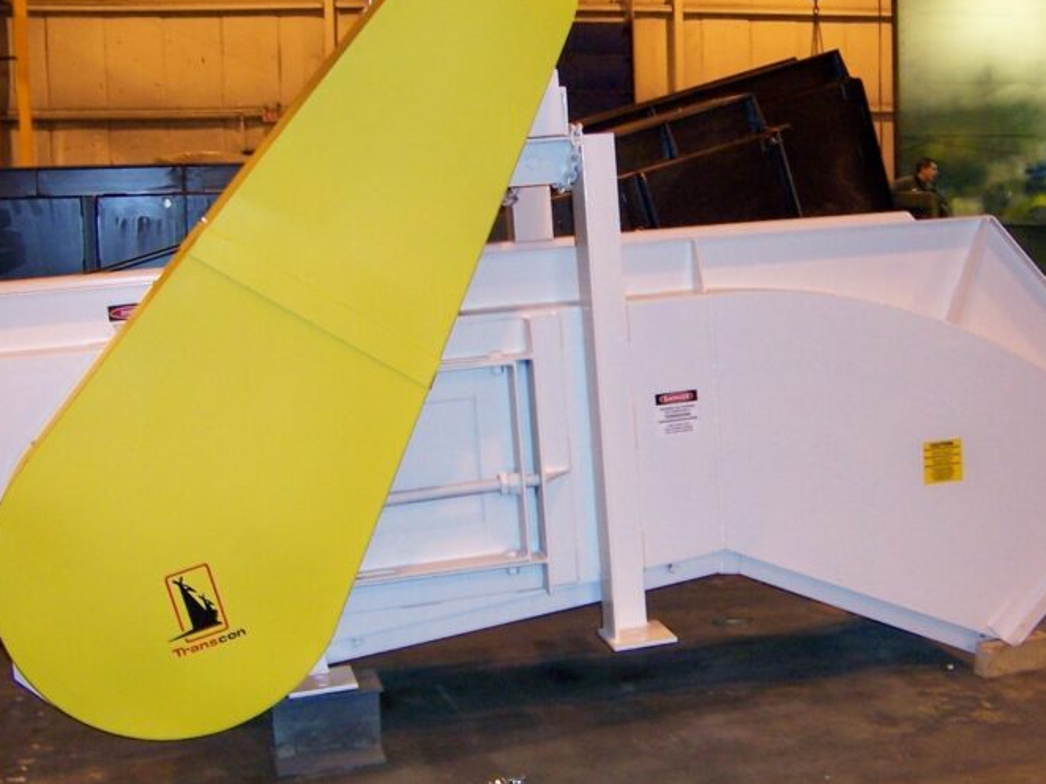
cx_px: 584
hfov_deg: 37.4
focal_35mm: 51
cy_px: 309
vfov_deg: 28.5
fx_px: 1541
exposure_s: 1/30
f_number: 2.8
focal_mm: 5.5
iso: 140
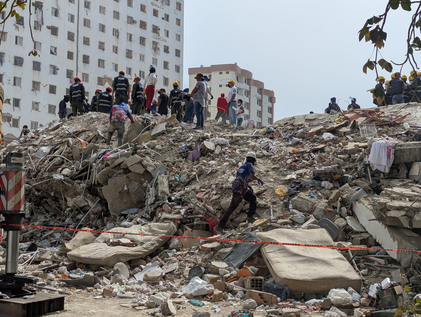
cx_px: 203
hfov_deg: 37.4
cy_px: 157
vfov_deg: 28.6
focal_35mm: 51
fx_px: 621
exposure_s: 1/2924
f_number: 1.85
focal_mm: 6.81
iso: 45
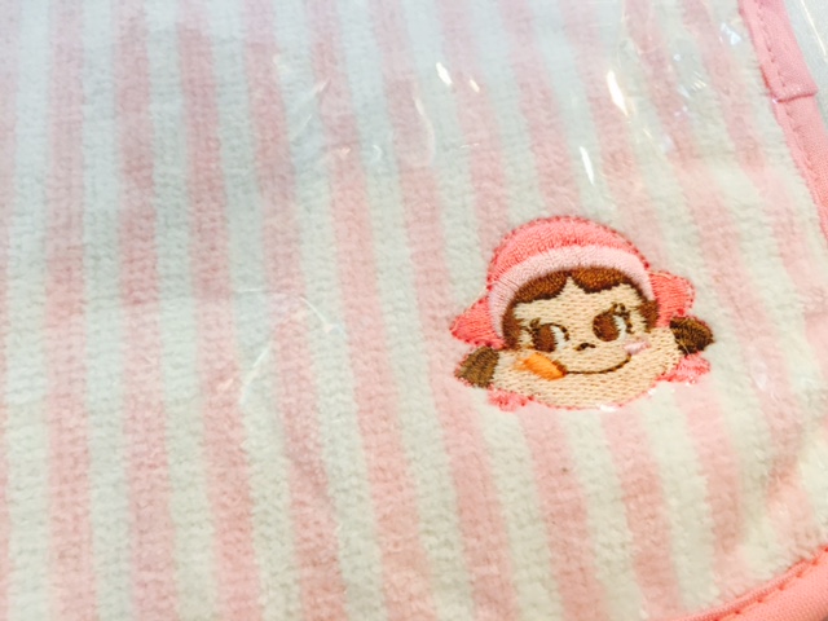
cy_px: 310
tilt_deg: -66.1
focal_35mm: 29
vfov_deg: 48.2
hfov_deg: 61.7
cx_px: 414
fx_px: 694
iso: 100
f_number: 2.2
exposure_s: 1/33
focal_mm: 4.15
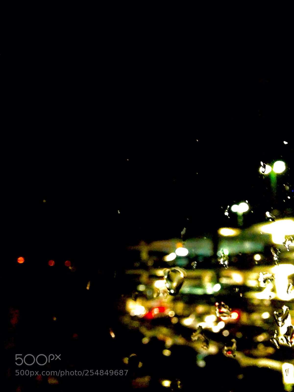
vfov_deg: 55.4
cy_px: 196
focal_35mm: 33
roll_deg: -0.8
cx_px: 147
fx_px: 374
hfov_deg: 42.9
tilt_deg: +10.3
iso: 1600
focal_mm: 4.12
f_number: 2.4
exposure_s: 1/15
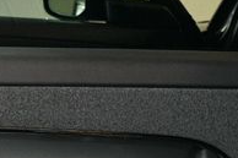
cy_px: 254
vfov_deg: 11.9
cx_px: 70
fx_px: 720
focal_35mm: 109
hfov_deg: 18.7
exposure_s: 1/80
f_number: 3.5
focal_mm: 22
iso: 3200
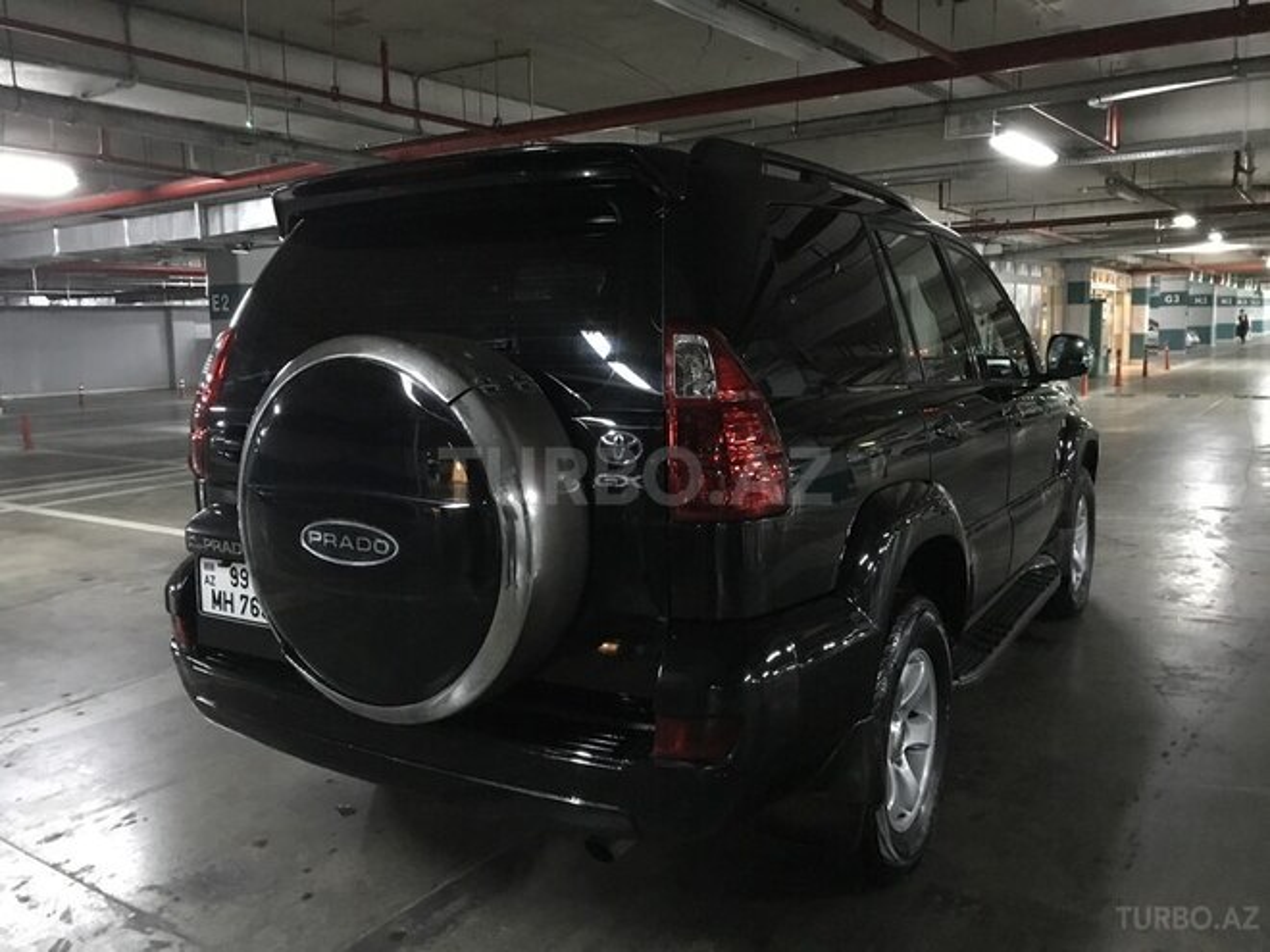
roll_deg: +1.9
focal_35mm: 28
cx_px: 635
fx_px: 1027
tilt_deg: -8.1
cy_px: 476
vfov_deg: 49.7
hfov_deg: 63.4
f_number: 1.8
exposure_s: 1/4
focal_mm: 3.99
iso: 100
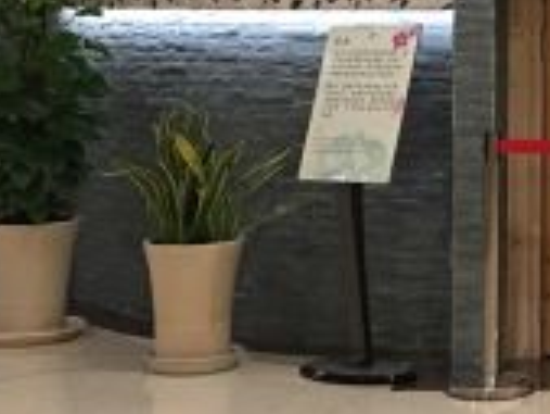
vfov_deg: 12.1
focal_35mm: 120
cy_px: -99
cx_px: 696
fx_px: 1908
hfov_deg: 15.7
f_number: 2.2
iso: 100
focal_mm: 4.15
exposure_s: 1/17
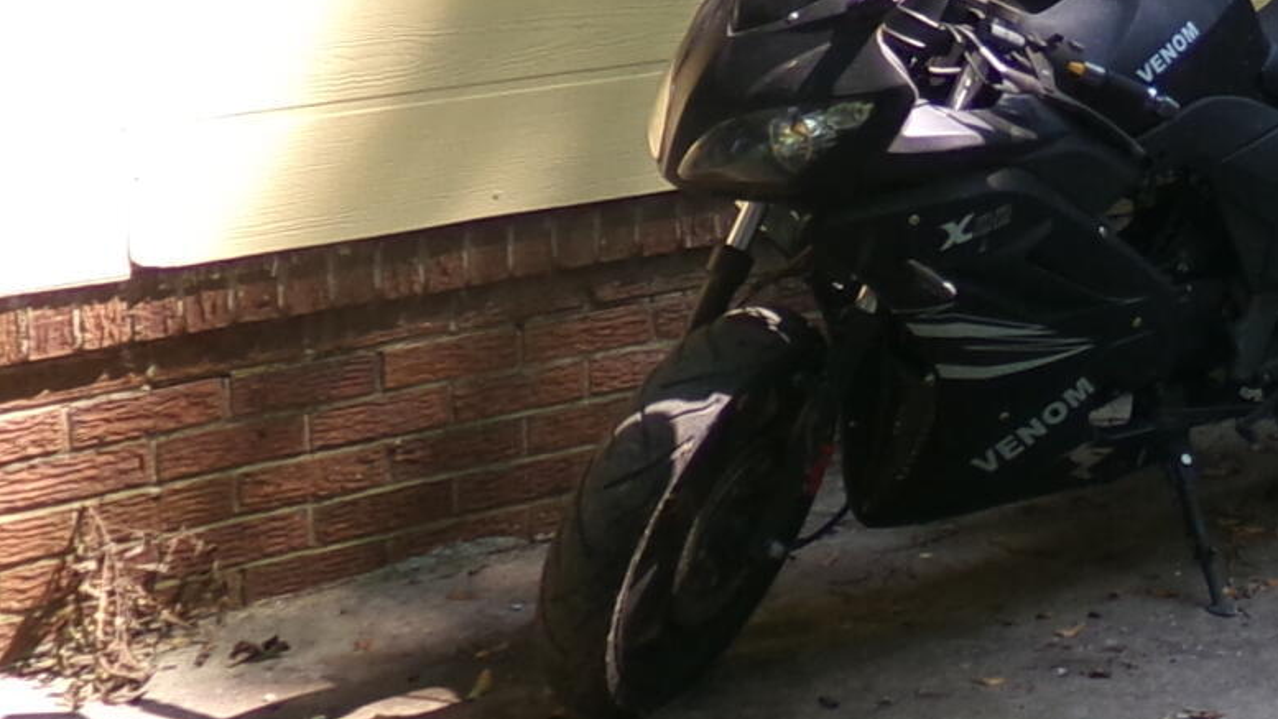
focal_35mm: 101
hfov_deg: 19.2
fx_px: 3423
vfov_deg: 11.7
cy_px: -209
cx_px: 1755
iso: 100
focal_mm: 4.3
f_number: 3.7
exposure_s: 1/120
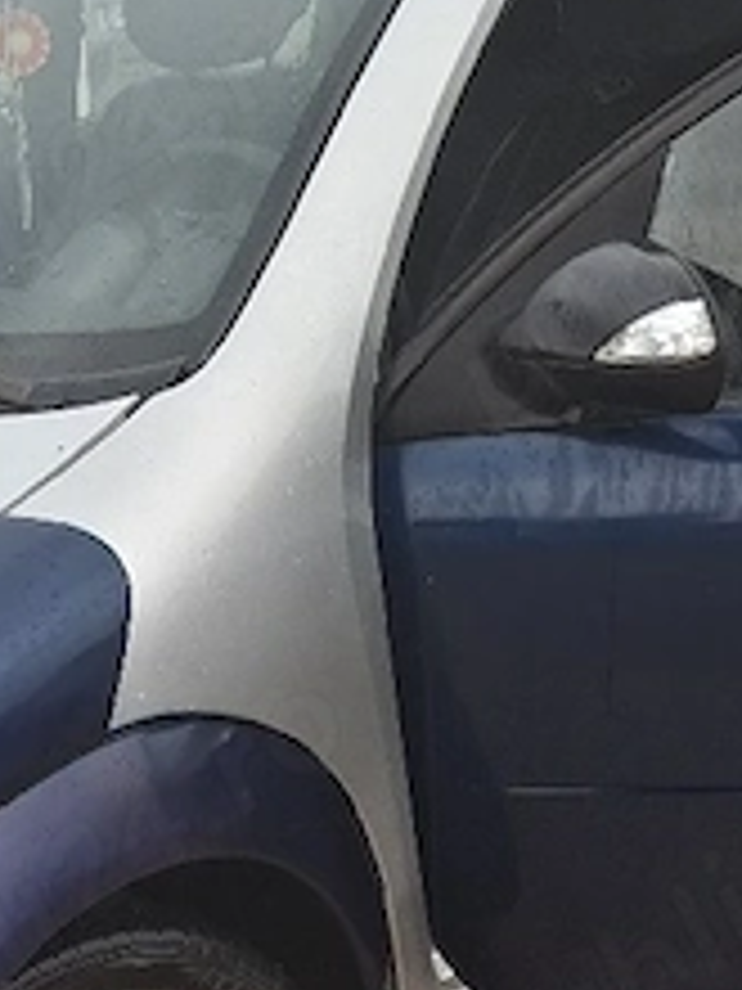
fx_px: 2801
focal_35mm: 98
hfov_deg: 15.1
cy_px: 1012
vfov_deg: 19.4
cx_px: 229
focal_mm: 4
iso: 25
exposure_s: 1/139
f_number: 1.8
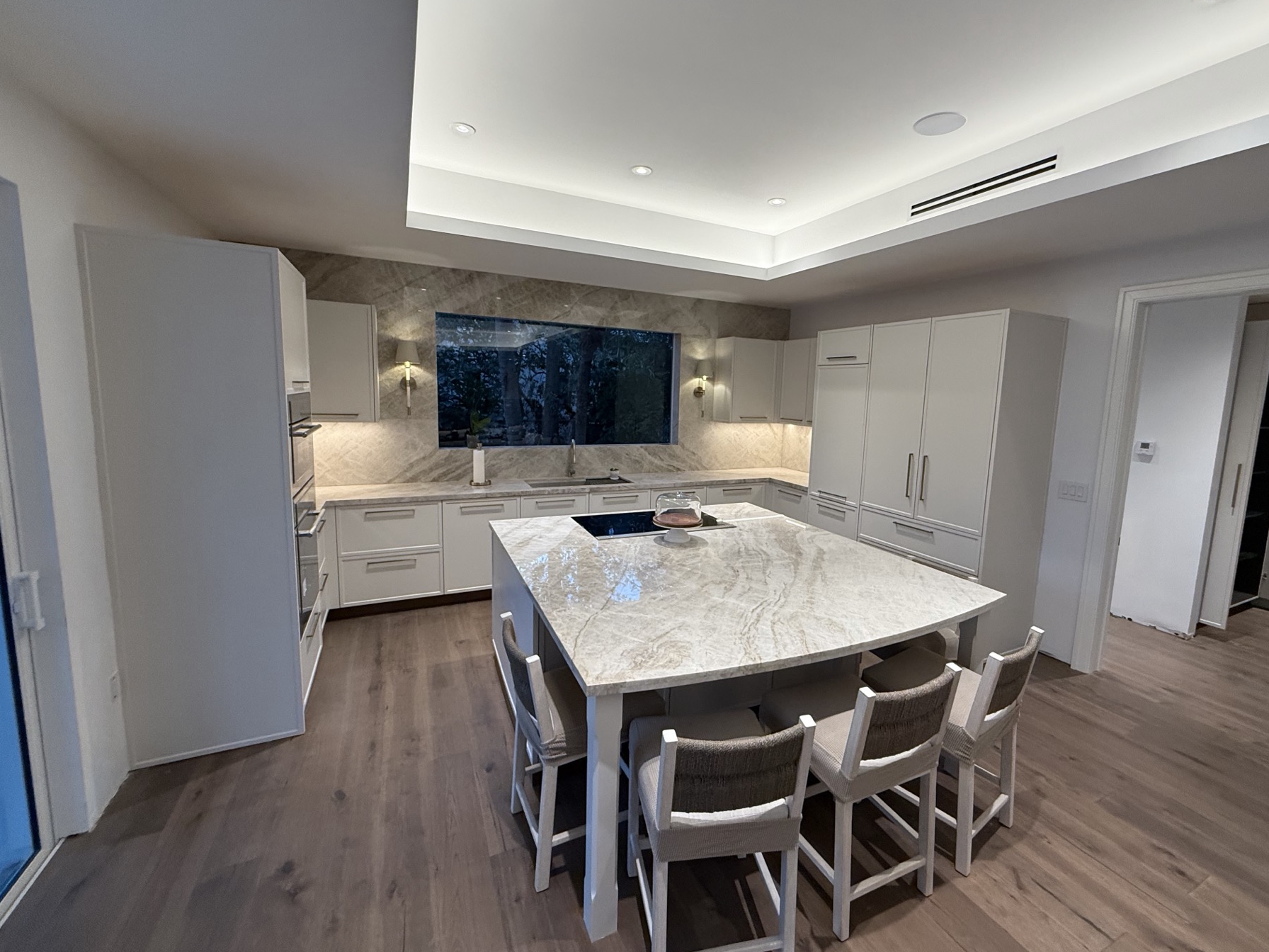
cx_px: 678
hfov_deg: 98.0
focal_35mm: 15
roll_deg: -1.9
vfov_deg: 81.7
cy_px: 459
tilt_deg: -5.9
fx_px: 550
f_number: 2.2
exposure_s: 1/120
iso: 200
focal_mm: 2.22
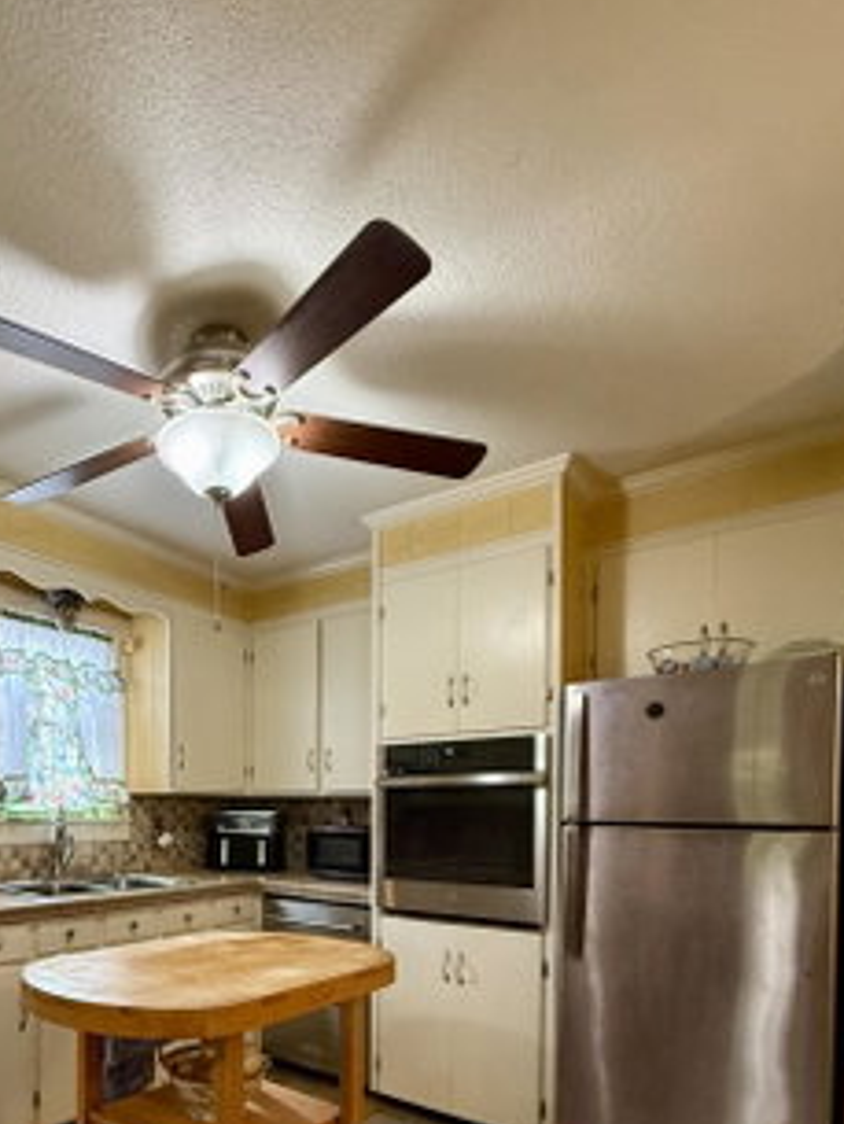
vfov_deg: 71.8
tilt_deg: -1.2
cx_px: 206
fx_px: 715
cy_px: 825
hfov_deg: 57.8
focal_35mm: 22
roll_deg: -1.0
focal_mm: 2.22
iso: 400
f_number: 2.2
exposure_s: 1/60
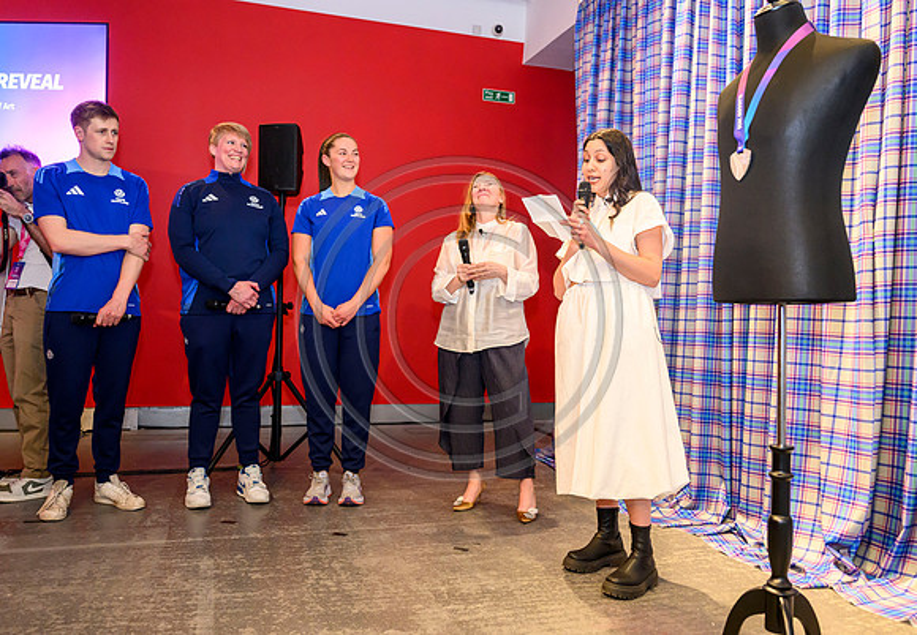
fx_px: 745
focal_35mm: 29
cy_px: 317
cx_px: 442
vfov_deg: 46.2
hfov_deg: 63.2
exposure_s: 1/125
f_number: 3.2
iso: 4000
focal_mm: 24
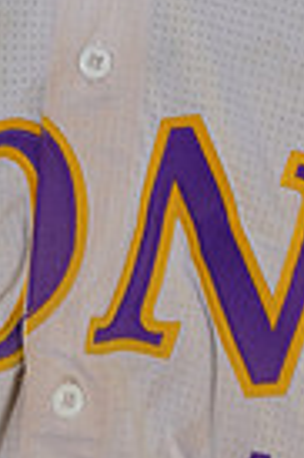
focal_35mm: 1196
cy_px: -251
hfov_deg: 1.1
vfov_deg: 1.7
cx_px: 45
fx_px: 15187
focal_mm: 282
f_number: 9
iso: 100
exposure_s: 1/250
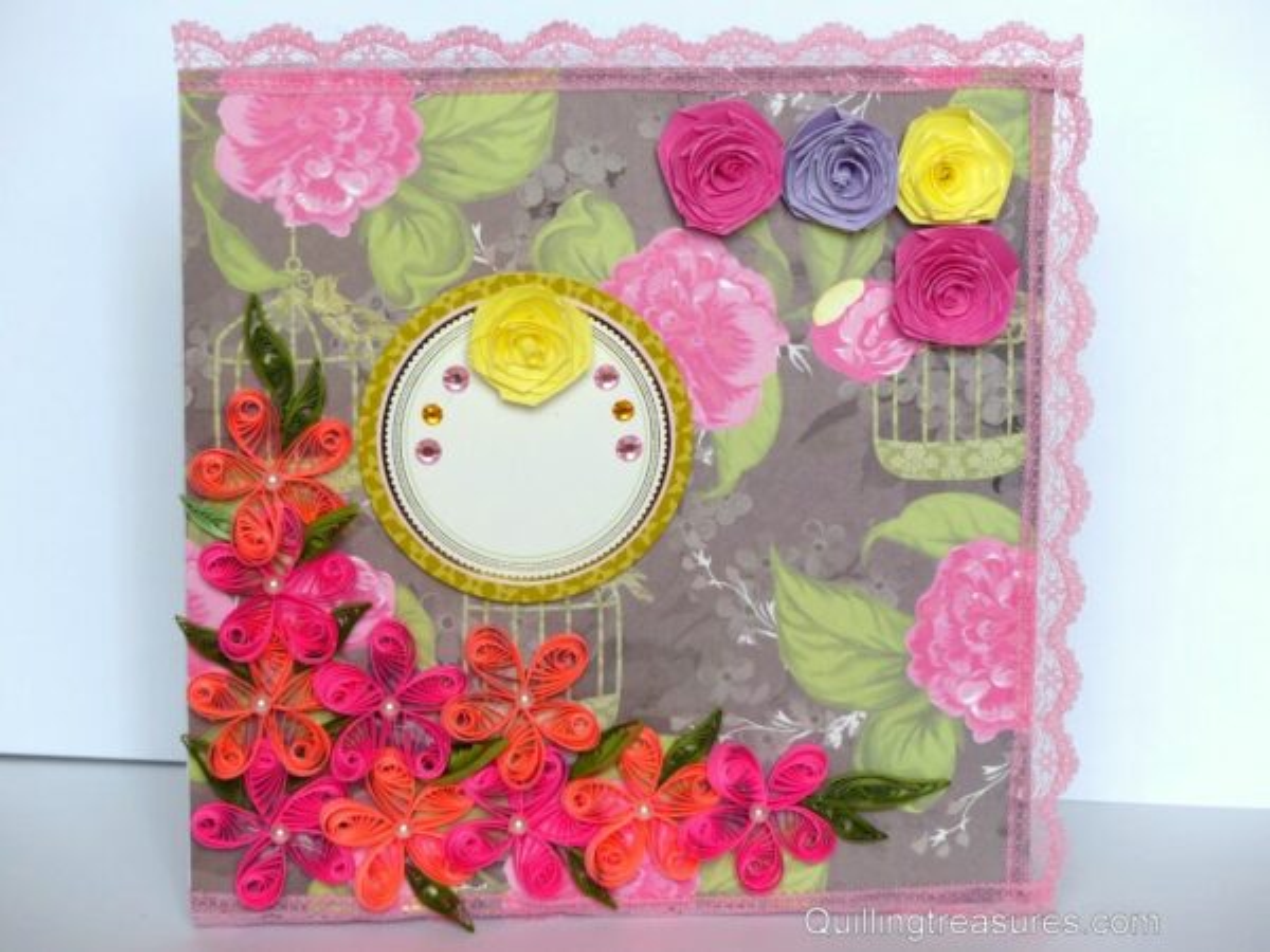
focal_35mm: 121
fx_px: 4439
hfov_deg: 16.3
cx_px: 635
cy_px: 476
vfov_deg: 12.2
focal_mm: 21.8
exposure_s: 1/100
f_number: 2.8
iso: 100
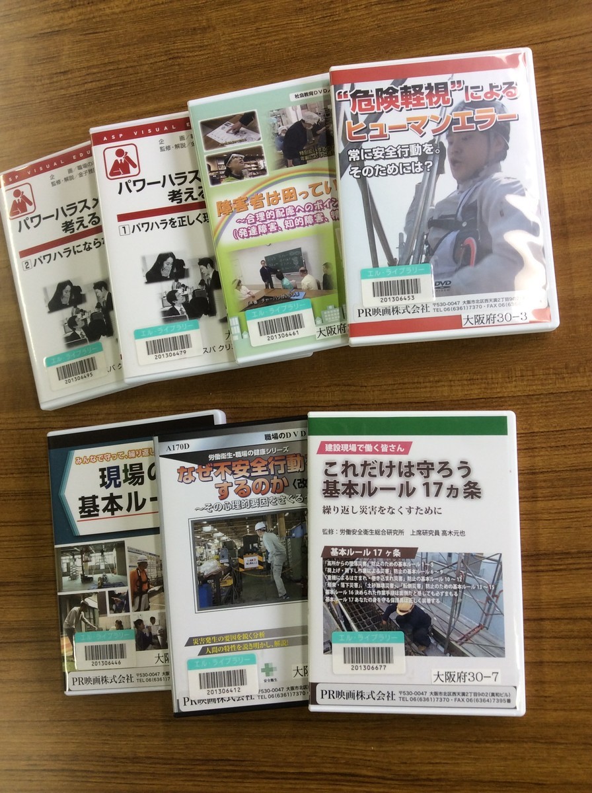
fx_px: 732
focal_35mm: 32
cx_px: 296
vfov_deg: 56.9
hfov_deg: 44.0
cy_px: 396
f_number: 2.4
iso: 32
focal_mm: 3.3
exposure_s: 1/40
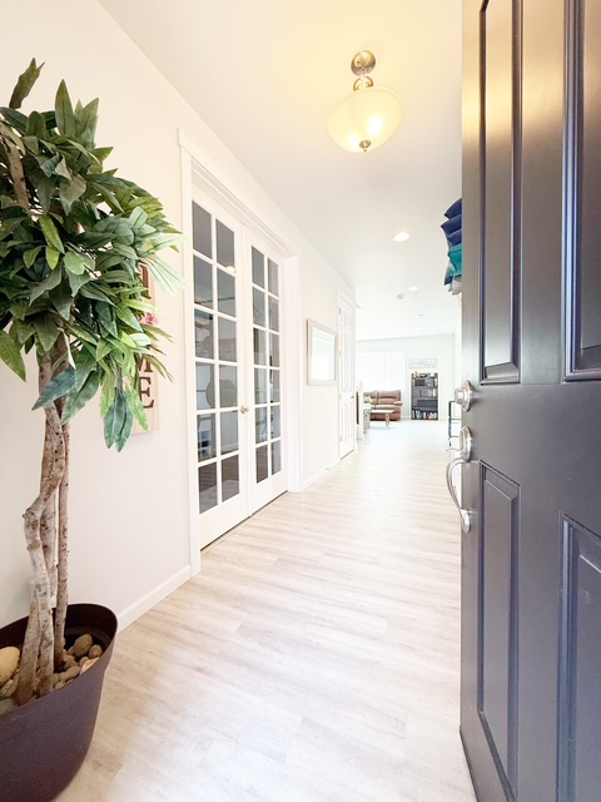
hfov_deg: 85.7
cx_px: 300
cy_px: 401
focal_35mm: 14
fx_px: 324
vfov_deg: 102.1
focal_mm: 2.22
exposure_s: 1/99
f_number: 2.2
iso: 100
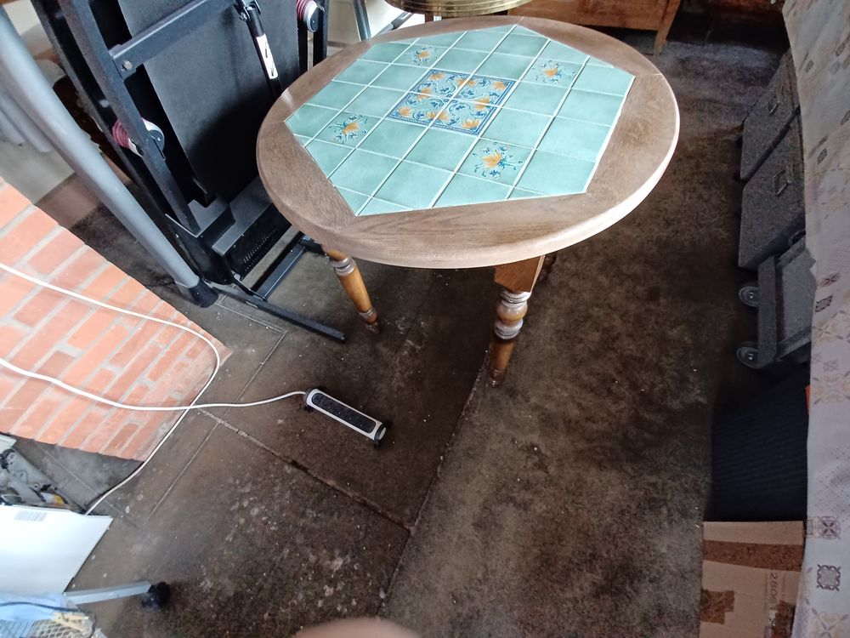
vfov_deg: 89.9
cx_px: 425
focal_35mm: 13
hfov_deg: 106.2
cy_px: 319
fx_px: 319
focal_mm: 1.42
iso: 250
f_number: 2.2
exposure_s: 1/25
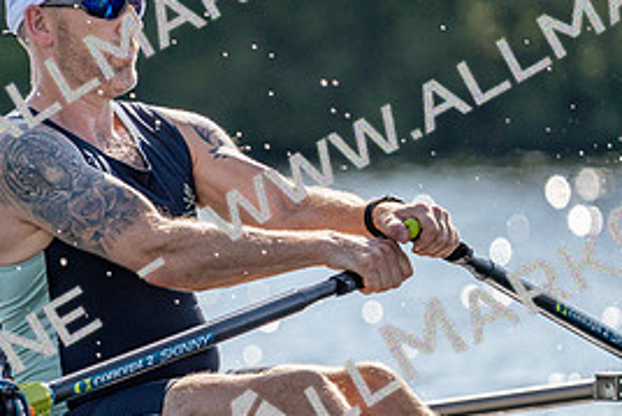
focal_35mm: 914
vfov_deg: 1.5
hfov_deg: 2.3
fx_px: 15800
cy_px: 280
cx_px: 32
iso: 250
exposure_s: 1/1600
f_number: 6.3
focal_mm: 422
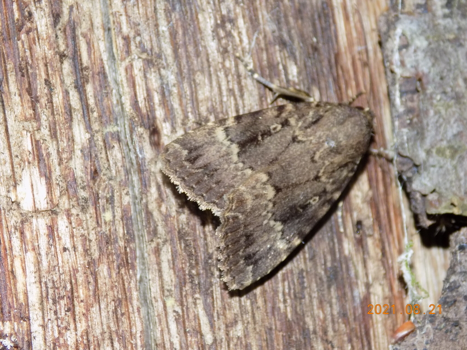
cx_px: 234
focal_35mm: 118
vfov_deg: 12.6
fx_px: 1592
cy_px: 175
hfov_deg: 16.7
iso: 200
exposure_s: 1/30
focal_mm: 20.9
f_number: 4.8
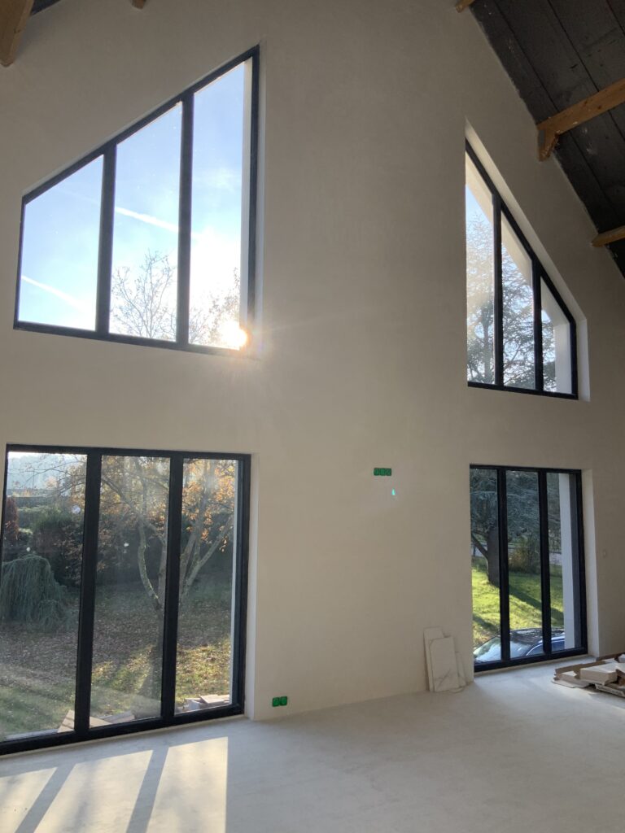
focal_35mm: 29
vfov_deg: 61.7
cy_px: 416
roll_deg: +0.0
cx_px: 312
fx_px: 698
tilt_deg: +6.2
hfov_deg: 48.2
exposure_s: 1/406
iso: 16
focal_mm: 3
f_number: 1.8
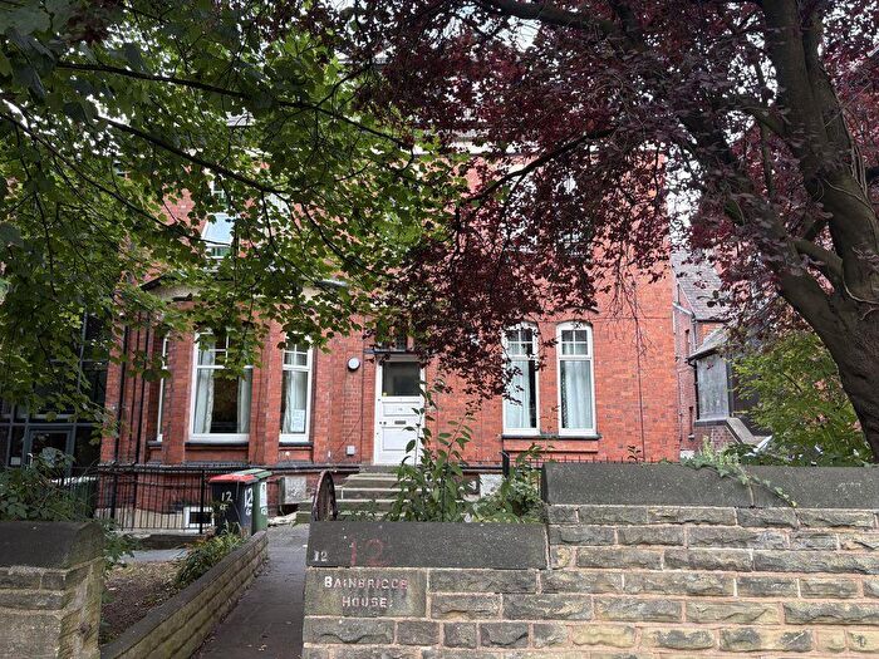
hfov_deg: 67.3
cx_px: 440
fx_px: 660
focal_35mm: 26
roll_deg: +0.0
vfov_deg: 53.1
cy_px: 330
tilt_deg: +8.7
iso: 64
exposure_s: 1/199
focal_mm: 5.96
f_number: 1.6
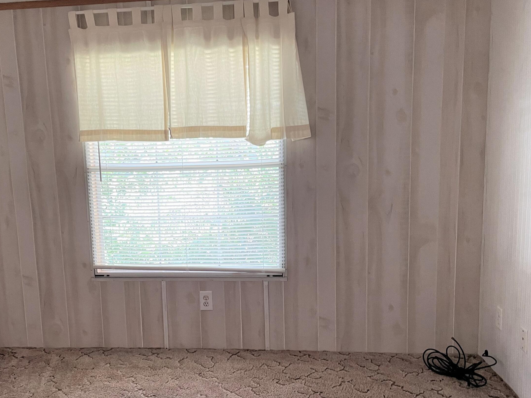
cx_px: 189
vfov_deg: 39.5
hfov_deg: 50.7
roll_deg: +2.4
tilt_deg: -8.3
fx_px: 552
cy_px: 231
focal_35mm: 36
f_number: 1.6
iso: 125
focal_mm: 4.2
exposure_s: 1/61
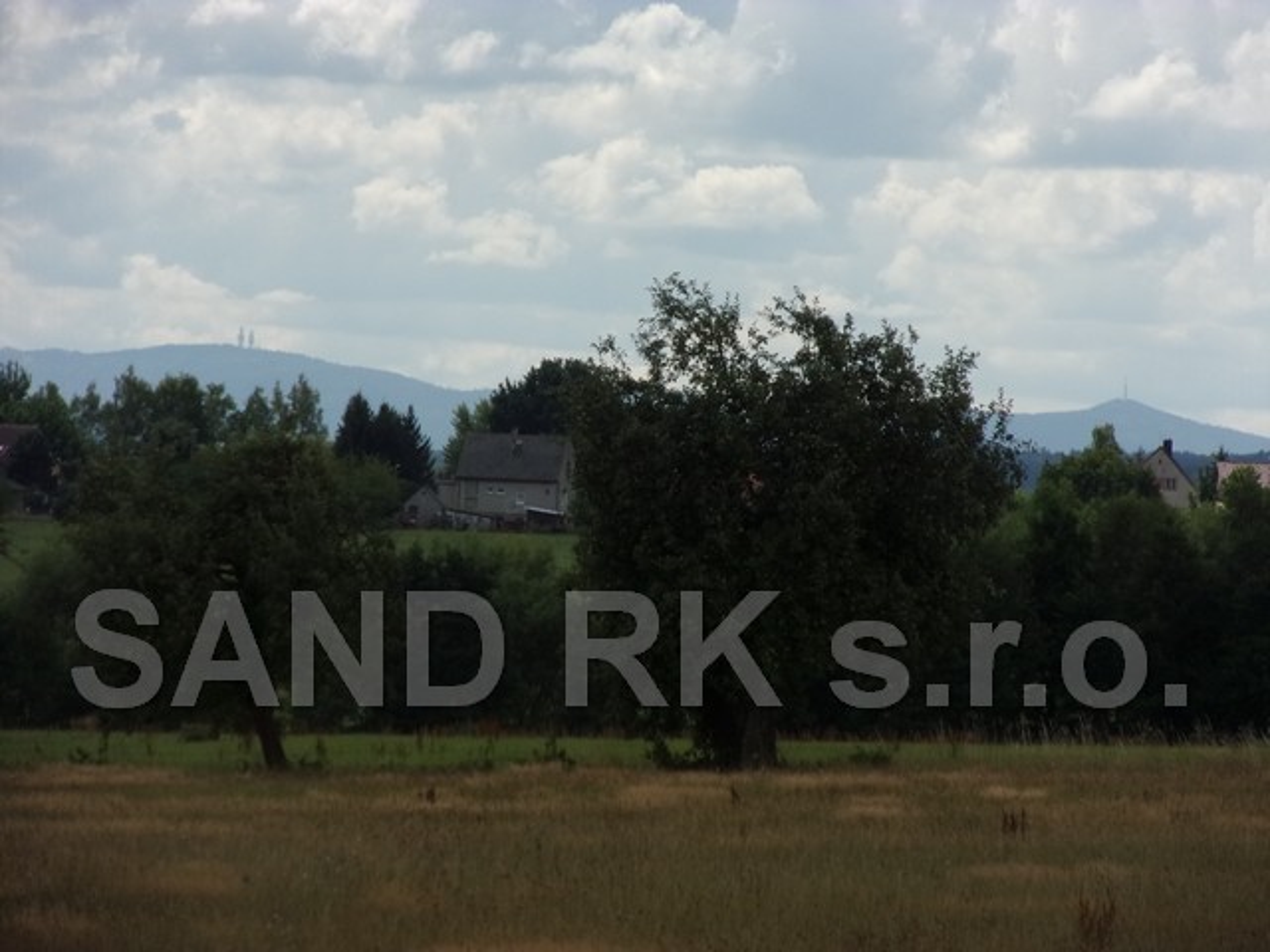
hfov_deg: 7.6
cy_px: 476
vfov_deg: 5.7
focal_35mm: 260
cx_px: 635
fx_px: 9539
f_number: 5.6
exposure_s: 1/680
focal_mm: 46.6
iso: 80
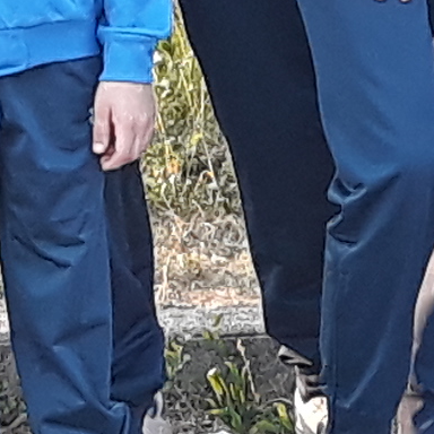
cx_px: 813
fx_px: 2879
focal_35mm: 203
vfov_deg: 8.4
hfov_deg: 8.3
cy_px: -224
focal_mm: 3.71
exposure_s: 1/100
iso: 64
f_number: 1.7
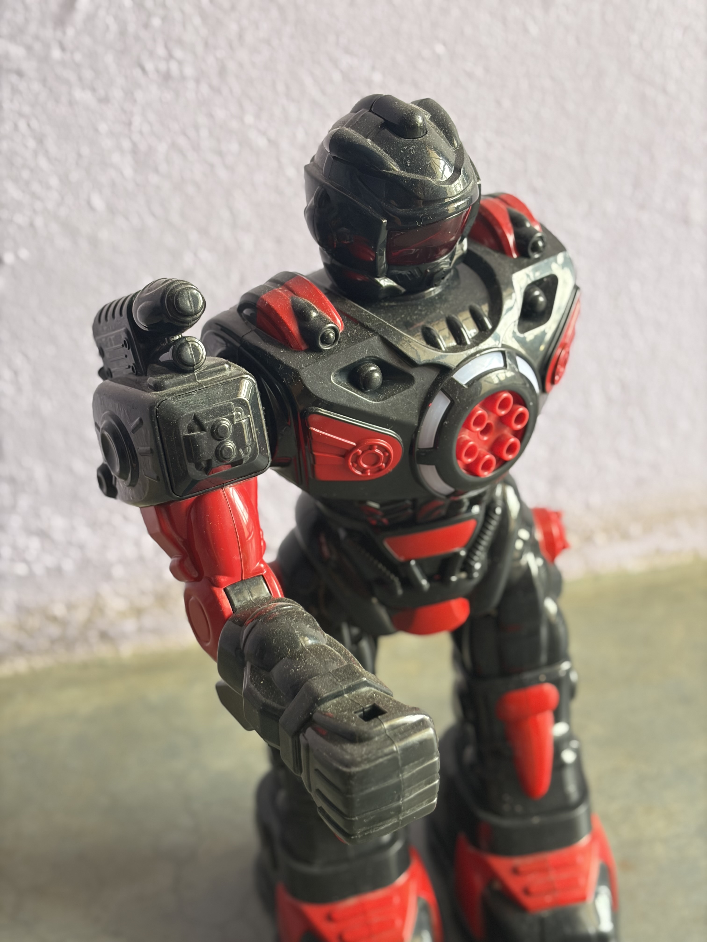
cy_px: 471
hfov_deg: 28.0
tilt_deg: -32.3
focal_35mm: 52
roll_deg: +3.9
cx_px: 354
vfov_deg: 36.8
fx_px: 1416
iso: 160
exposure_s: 1/53
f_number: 1.6
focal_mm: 5.96
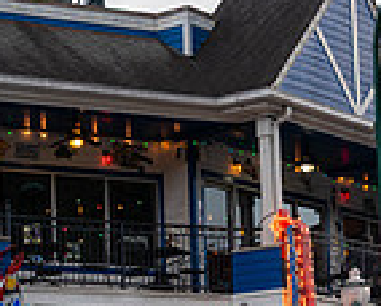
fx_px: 1942
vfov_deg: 8.9
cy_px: 310
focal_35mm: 172
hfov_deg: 11.2
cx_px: 250
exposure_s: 1/50
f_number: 7.1
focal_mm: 45
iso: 250
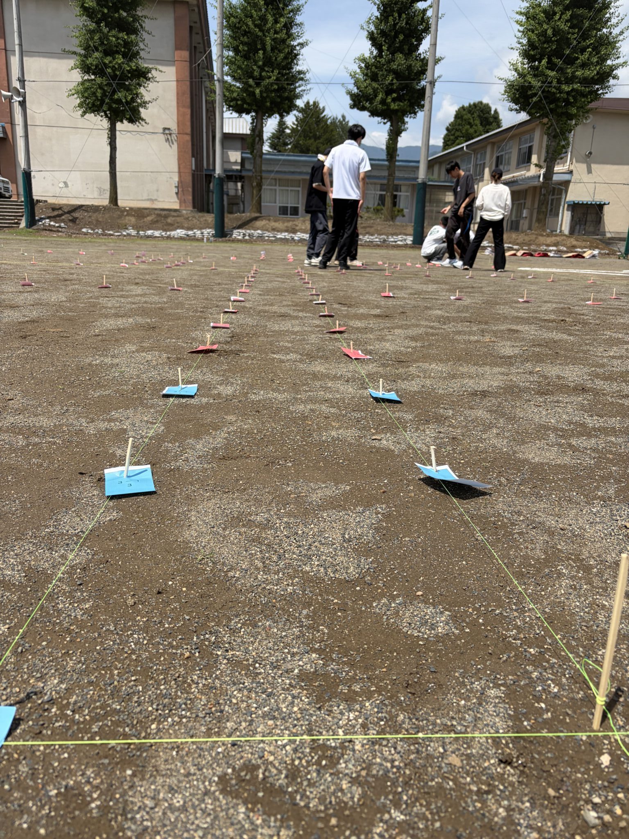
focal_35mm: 26
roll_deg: -1.8
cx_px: 314
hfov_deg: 53.1
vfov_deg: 67.3
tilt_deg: -15.0
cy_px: 420
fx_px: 630
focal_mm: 5.96
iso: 50
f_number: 1.6
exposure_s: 1/3623
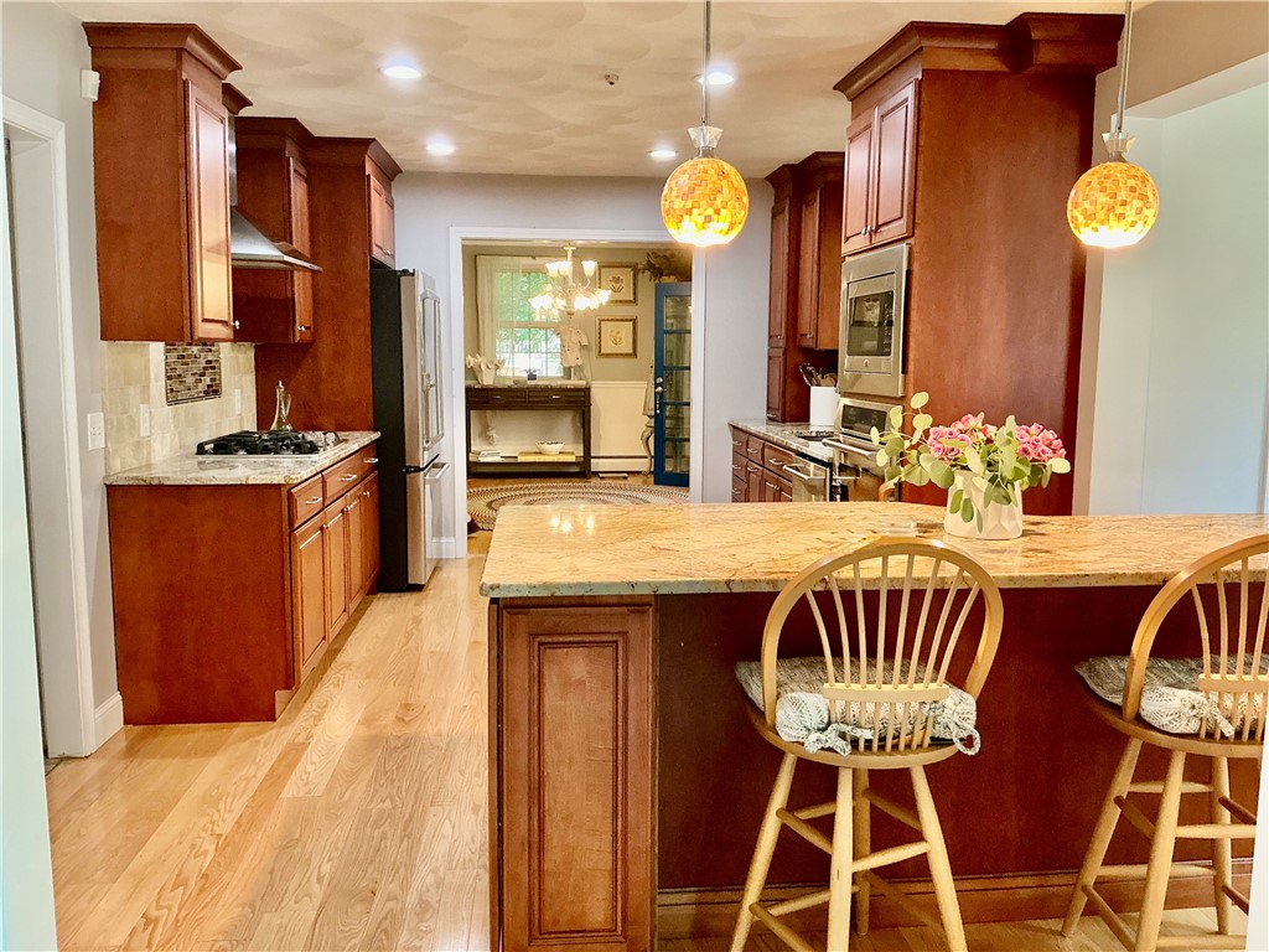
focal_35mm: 28
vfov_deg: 49.7
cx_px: 634
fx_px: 1026
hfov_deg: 63.4
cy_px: 476
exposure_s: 1/60
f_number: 1.8
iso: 160
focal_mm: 3
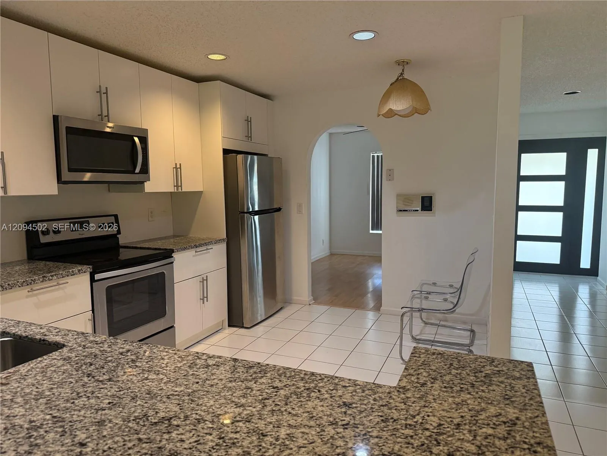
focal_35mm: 24
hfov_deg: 71.6
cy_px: 228
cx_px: 304
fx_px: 421
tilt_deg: -4.8
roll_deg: +1.0
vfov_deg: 56.8
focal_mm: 6.76
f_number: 1.78
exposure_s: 1/120
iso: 320
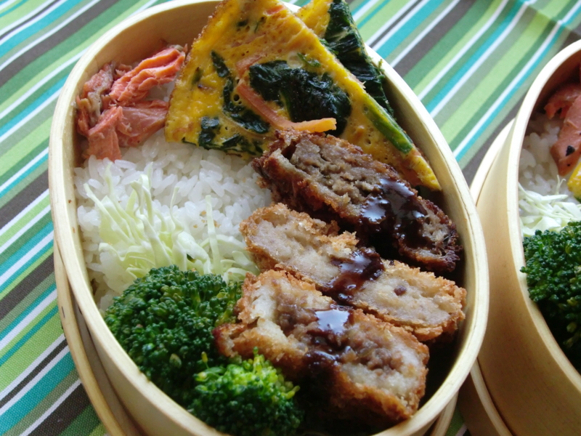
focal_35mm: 46
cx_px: 290
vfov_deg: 31.5
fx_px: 772
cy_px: 218
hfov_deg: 41.2
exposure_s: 1/80
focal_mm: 8.2
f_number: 3.3
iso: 400
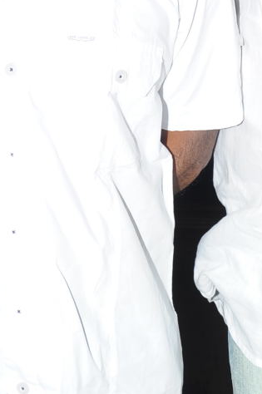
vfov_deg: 13.4
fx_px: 1663
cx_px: 237
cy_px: 32
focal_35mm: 152
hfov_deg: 9.0
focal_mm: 45
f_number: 8
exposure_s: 1/125
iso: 200
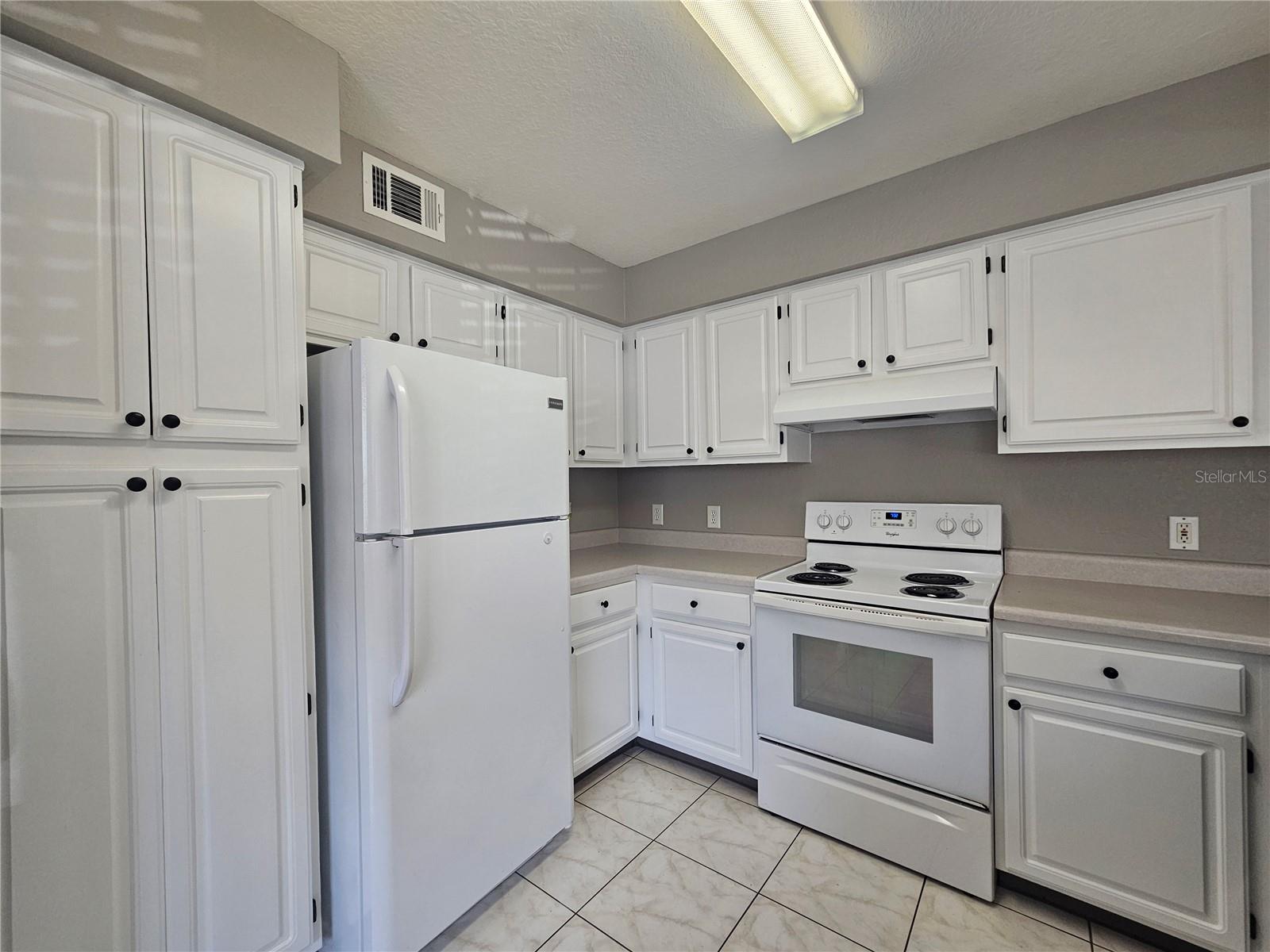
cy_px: 476
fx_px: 477
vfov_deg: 89.9
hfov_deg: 106.2
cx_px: 635
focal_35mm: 13
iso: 100
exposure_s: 1/60
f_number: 2.2
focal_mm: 2.2
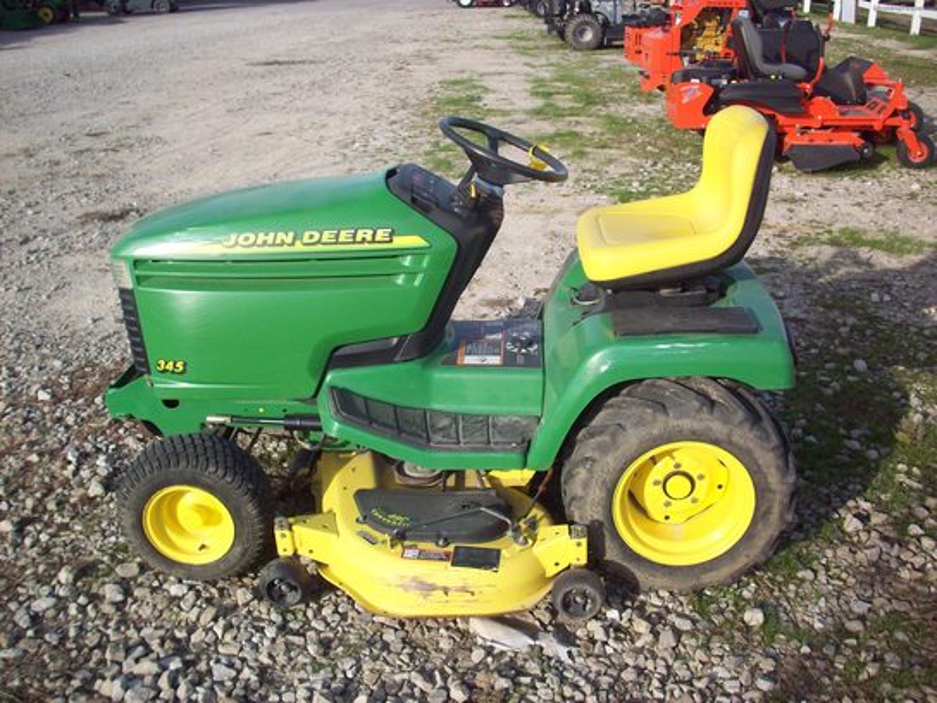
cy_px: 352
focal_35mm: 37
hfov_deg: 50.1
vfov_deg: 38.7
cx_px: 468
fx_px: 1002
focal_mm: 6.2
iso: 80
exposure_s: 1/270
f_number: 5.6
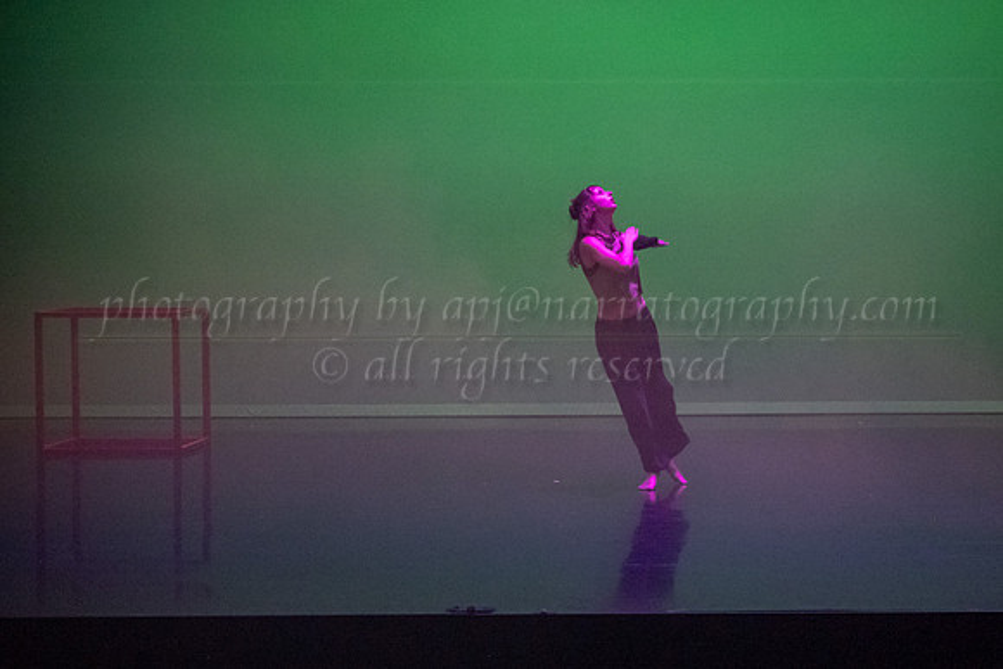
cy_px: 347
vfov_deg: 13.9
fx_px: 2737
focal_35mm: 98
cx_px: 651
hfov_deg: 20.7
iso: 4000
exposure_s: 1/250
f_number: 3.2
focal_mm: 75
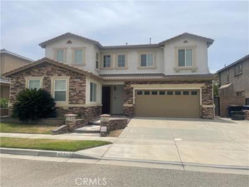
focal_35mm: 26
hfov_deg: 67.3
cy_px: 94
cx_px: 124
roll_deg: -1.0
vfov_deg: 53.1
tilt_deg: +3.0
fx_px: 187
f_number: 1.6
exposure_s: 1/7299
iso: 32
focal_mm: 4.2
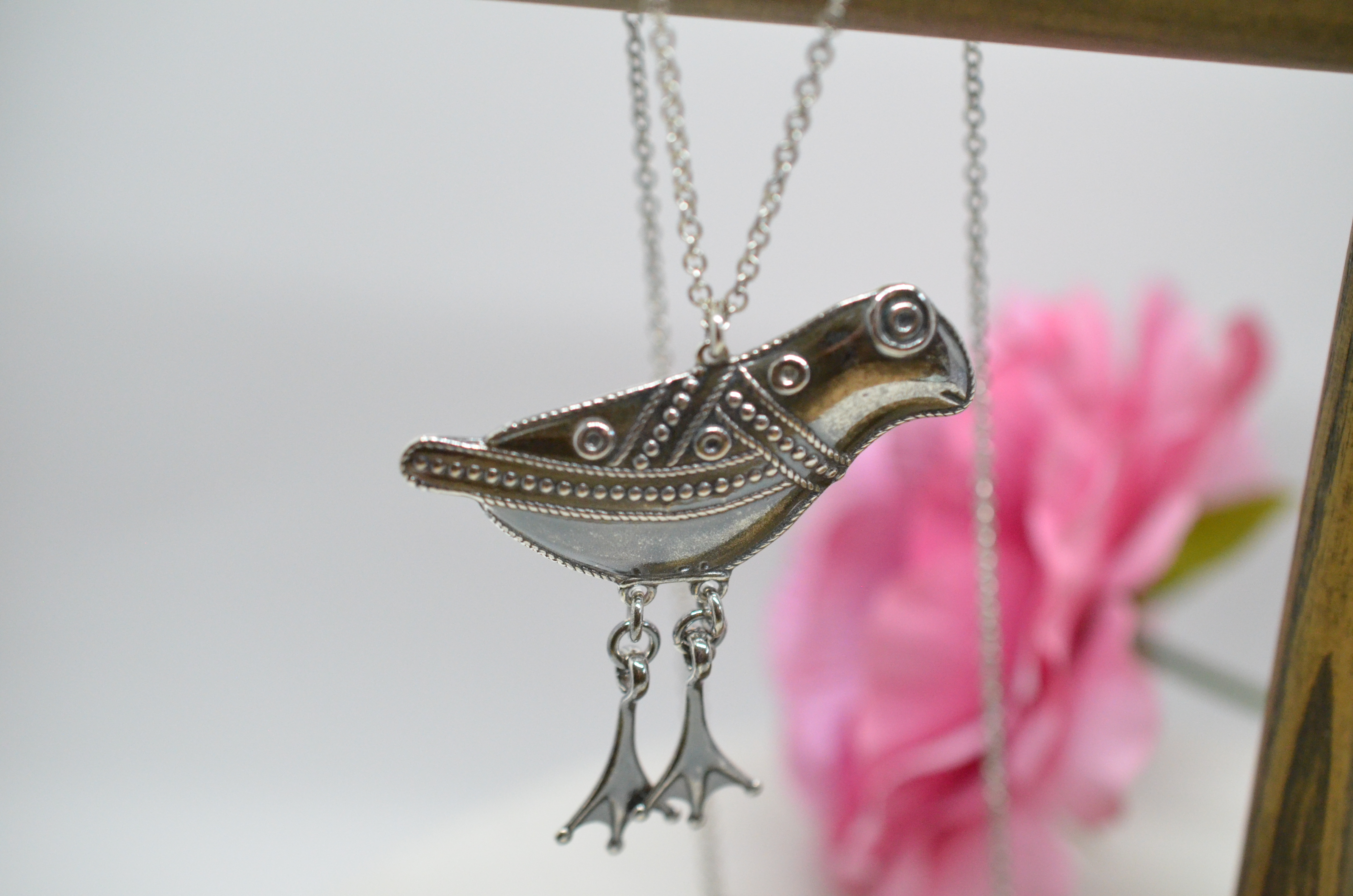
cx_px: 676
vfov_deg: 22.5
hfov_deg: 33.5
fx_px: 2250
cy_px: 448
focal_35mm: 60
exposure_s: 1/2000
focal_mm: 40
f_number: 4
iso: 3200
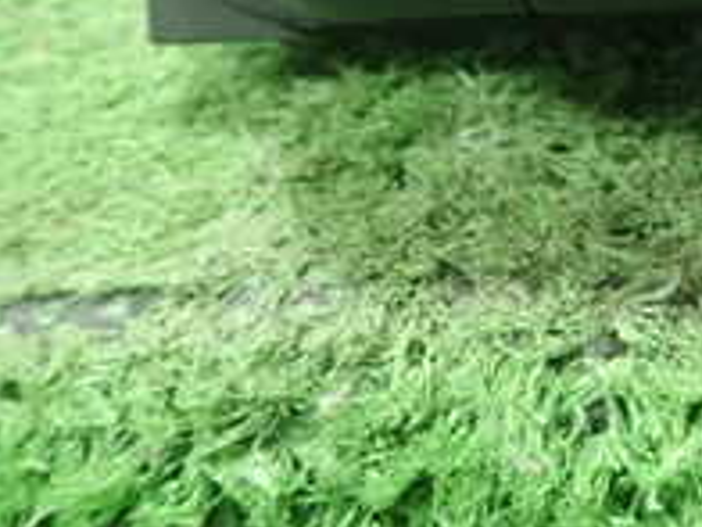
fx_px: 1866
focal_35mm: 92
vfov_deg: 15.3
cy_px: -151
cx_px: 953
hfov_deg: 19.4
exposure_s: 1/100
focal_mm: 5.5
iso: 800
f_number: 2.3
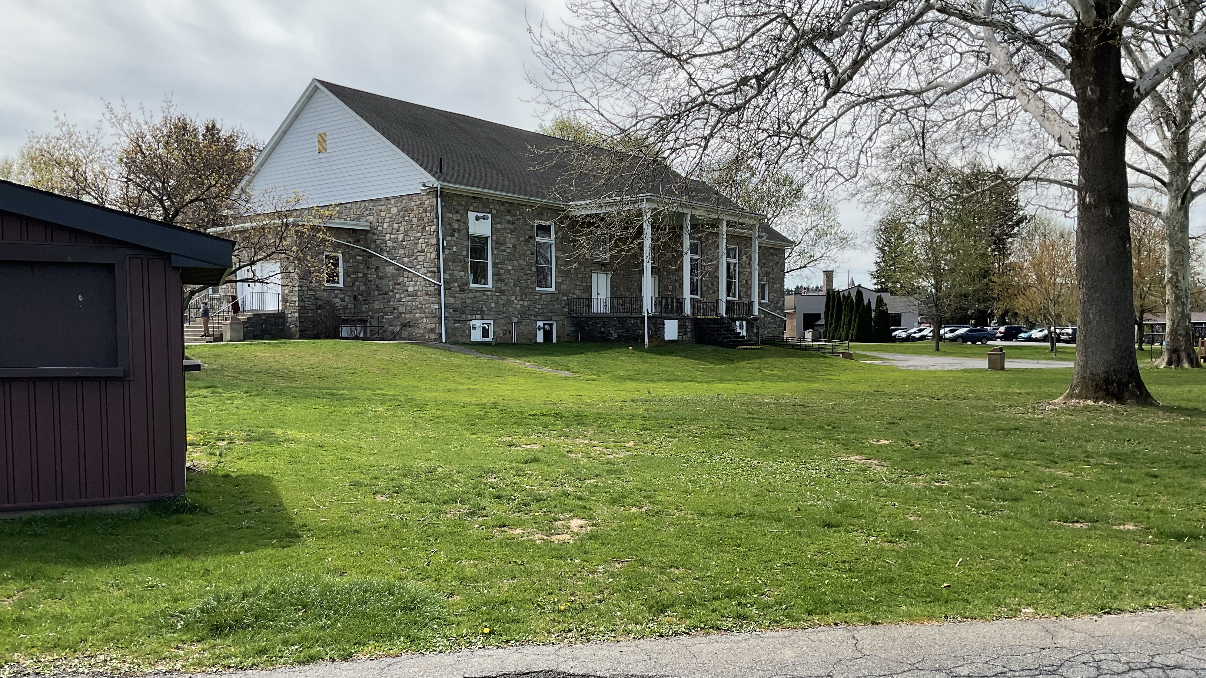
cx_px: 597
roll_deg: +0.3
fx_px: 1023
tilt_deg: +0.0
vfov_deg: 36.6
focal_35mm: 32
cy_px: 399
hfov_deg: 61.0
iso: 16
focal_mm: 3
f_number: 1.8
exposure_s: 1/1015
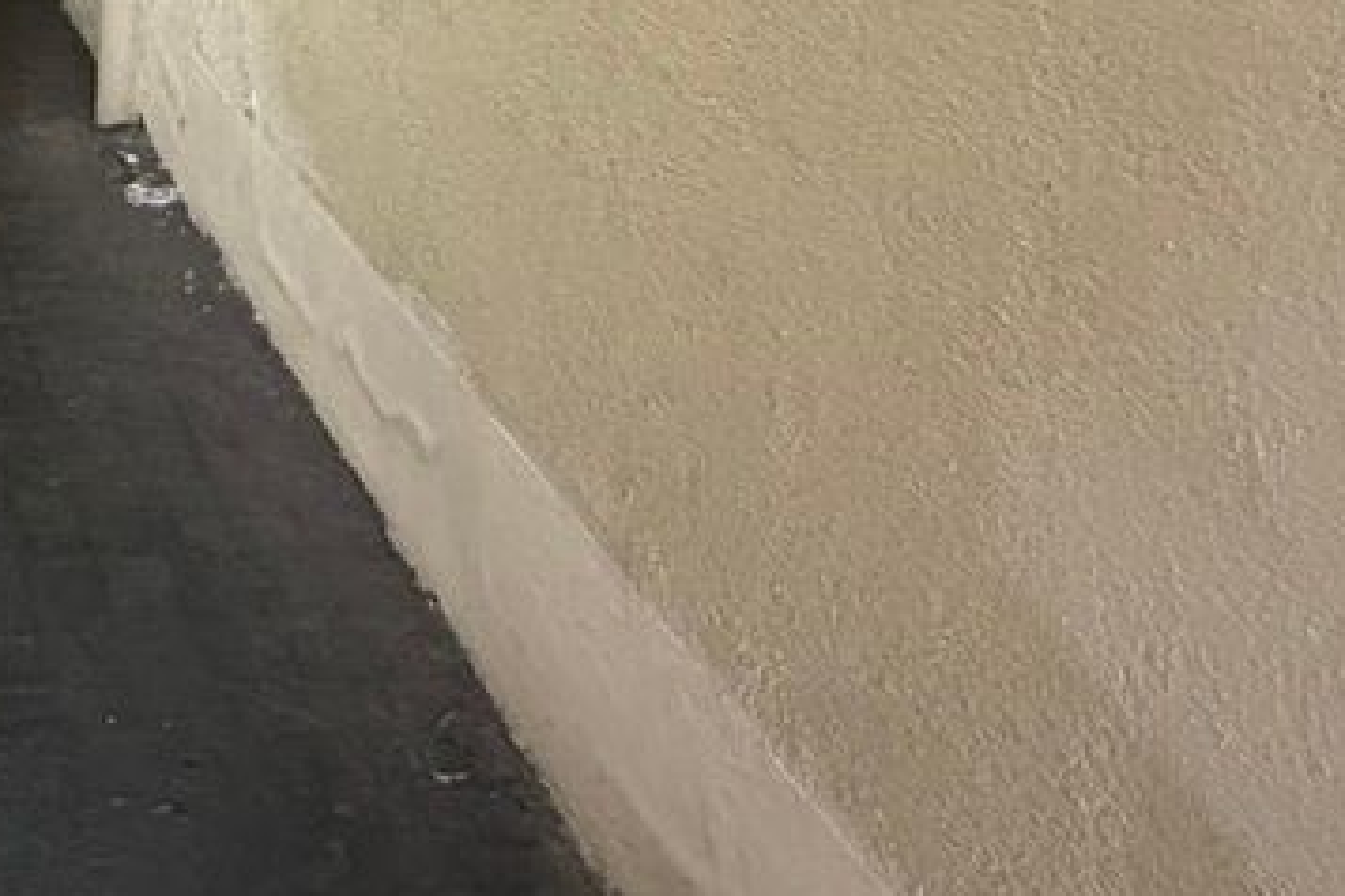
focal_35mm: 49
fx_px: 1831
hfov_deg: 36.7
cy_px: -203
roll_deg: -1.7
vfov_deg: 24.7
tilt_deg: -4.8
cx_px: 38
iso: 250
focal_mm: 2.22
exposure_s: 1/60
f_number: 2.2
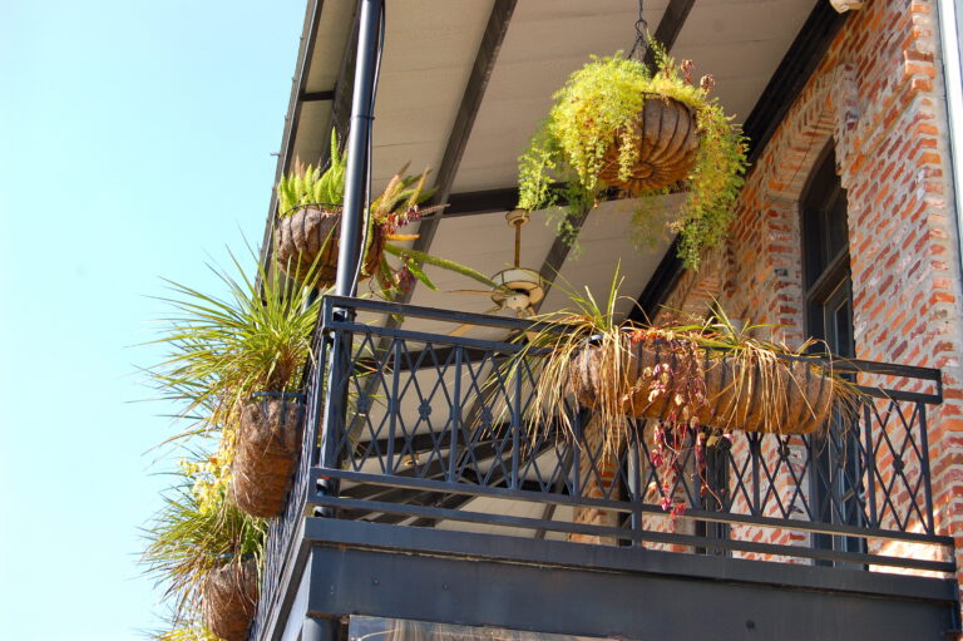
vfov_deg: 21.5
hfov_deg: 31.9
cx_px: 482
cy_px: 320
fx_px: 1684
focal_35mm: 63
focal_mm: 42
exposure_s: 1/200
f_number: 7.1
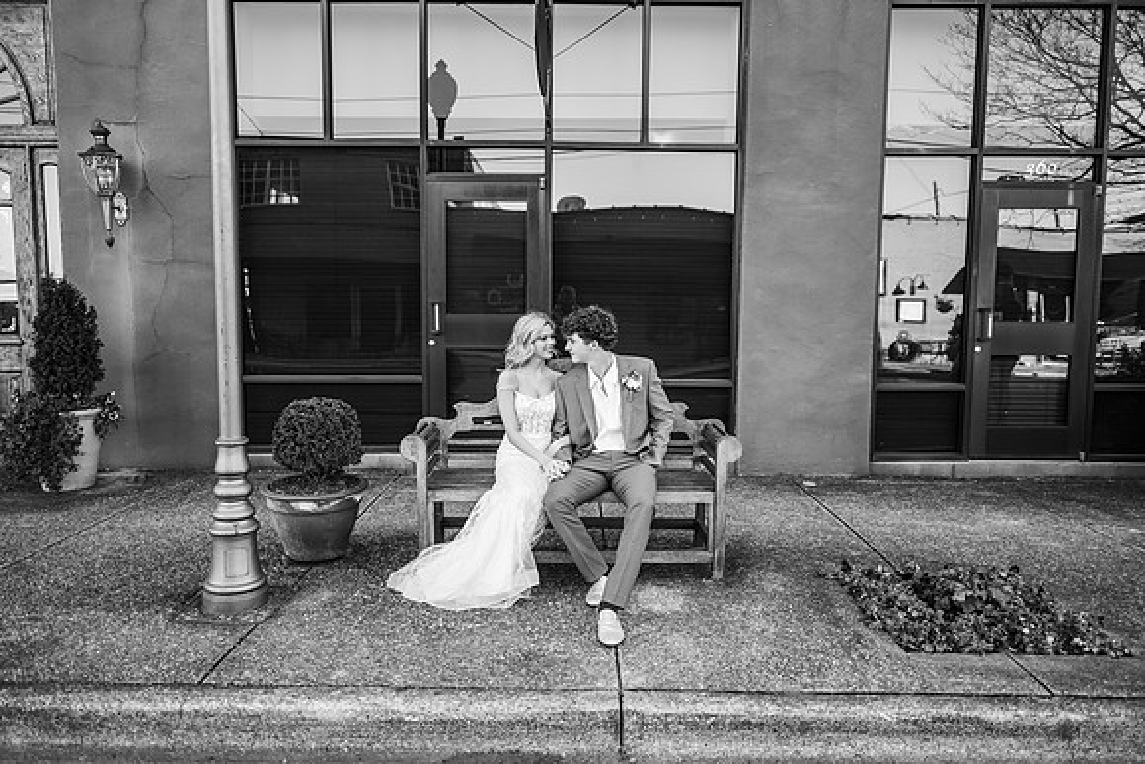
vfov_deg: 51.9
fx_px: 784
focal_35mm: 25
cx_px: 572
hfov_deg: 72.3
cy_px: 382
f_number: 2
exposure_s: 1/320
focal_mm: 24
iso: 160
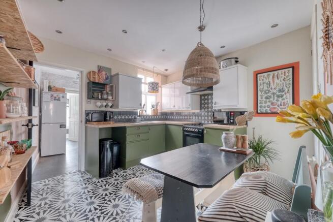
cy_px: 111
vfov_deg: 77.4
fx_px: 139
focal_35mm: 15
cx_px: 166
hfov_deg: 100.4
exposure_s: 2
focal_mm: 10
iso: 160
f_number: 8
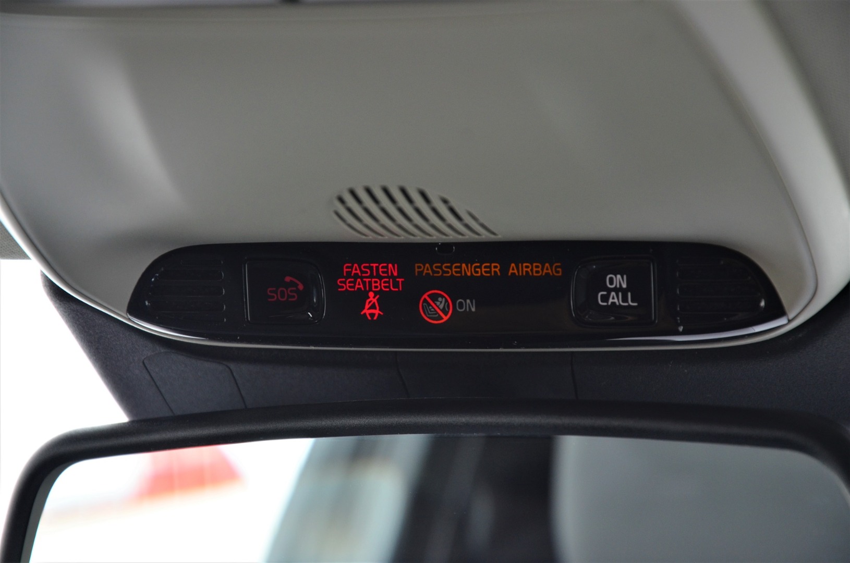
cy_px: 282
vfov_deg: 9.3
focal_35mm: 147
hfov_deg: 14.0
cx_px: 425
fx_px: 3464
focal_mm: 98
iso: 400
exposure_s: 1/125
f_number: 5.6
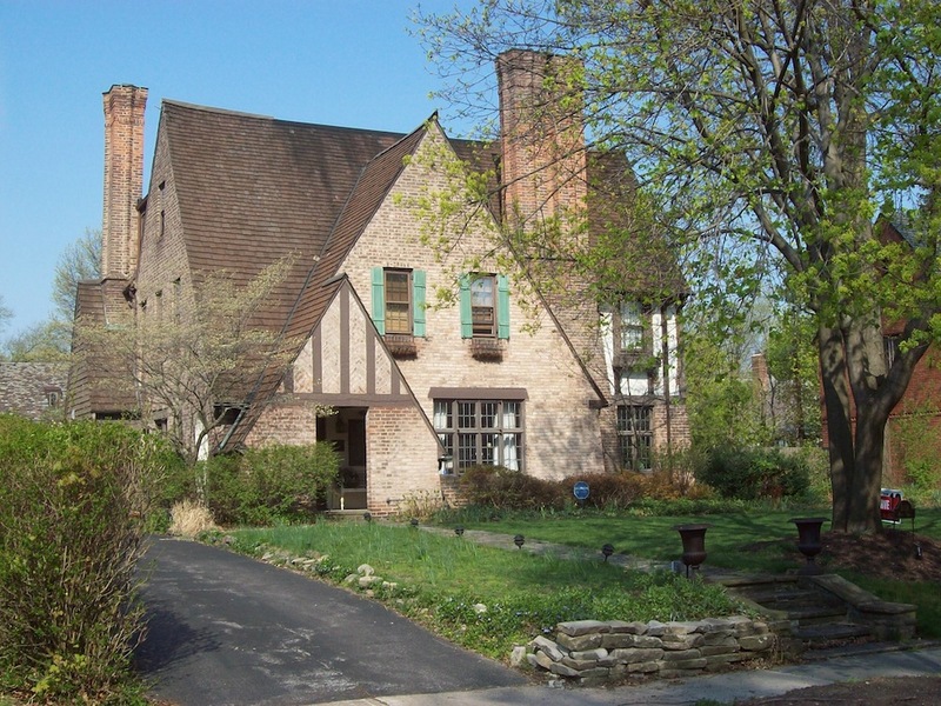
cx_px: 470
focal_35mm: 45
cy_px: 353
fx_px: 1223
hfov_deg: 42.1
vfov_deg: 32.2
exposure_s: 1/353
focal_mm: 7.6
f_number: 5.4
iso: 80
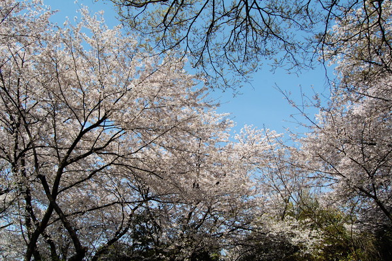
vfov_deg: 47.9
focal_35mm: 27
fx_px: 294
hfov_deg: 67.4
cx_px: 196
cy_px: 130
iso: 200
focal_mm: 18
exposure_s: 1/320
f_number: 9
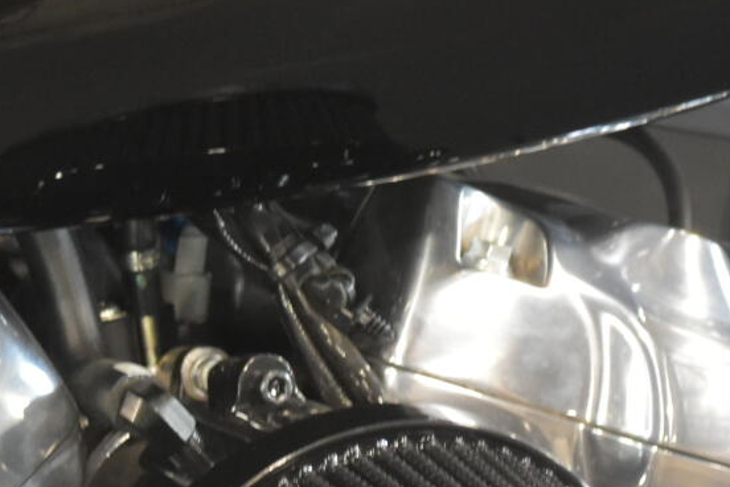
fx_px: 3528
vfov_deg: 7.8
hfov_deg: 11.8
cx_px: 372
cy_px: -137
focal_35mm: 174
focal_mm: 32
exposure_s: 1/20
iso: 1600
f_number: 4.8
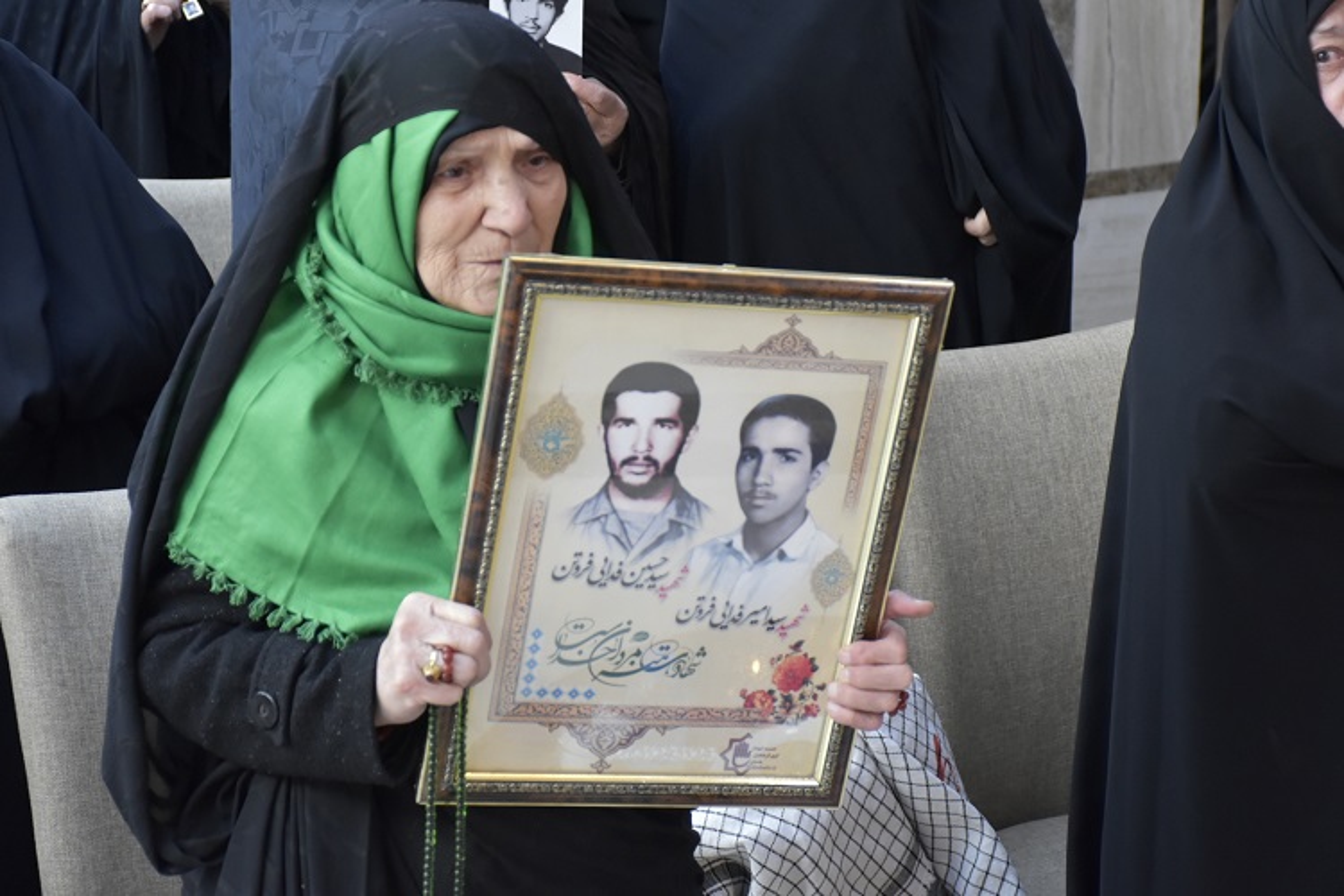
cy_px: 448
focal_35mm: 93
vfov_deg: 14.7
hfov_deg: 21.9
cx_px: 672
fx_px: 3472
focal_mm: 62
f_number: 5
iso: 1800
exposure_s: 1/125
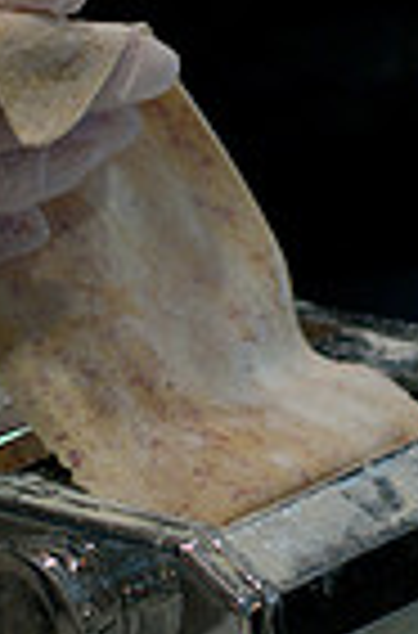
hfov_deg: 5.7
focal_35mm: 240
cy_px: 247
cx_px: 254
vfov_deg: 8.6
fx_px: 4211
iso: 800
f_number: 2.8
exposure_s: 1/180
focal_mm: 50
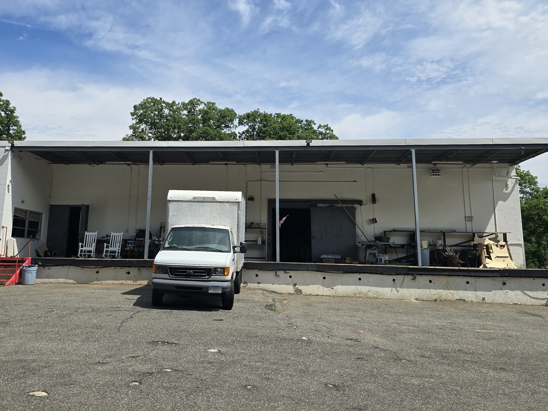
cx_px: 221
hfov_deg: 61.2
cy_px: 186
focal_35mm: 29
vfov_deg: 48.2
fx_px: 459
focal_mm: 6.3
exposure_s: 1/952
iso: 12
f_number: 1.7
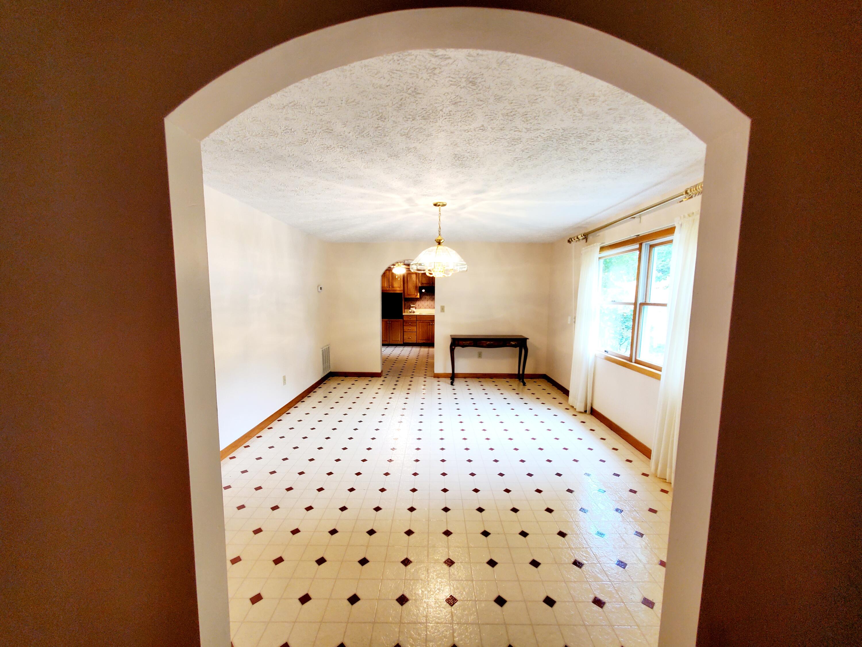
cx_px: 431
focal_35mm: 13
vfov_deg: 89.9
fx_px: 324
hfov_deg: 106.2
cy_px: 324
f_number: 2.2
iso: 160
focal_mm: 1.8
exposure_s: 1/59.2
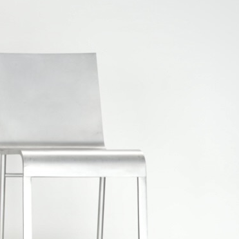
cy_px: 136
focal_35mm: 99
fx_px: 773
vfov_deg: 17.6
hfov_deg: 15.3
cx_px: -187
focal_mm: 20
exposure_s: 1/40
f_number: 5
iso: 100
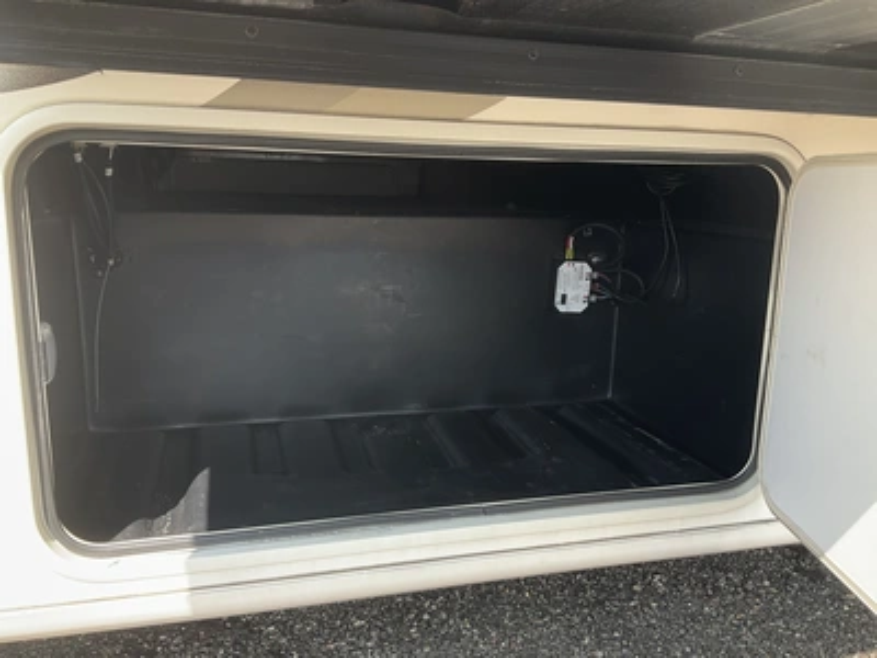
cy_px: 329
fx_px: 735
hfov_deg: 61.7
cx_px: 438
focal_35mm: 29
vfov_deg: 48.2
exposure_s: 1/253
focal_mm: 3
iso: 25
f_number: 1.8
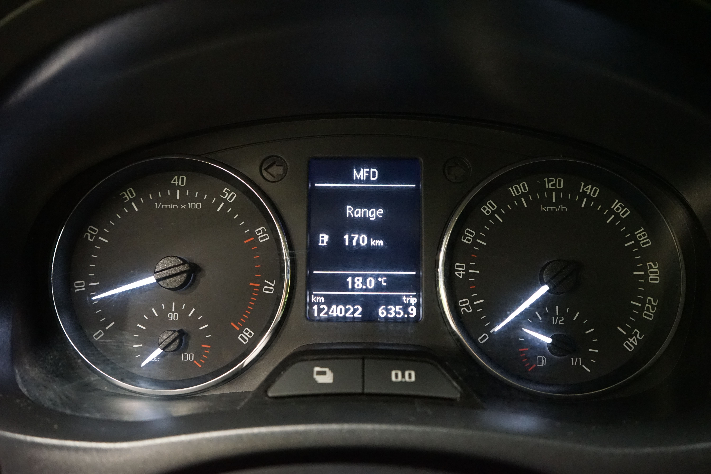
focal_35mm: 34
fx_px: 671
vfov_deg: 38.9
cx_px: 356
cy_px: 237
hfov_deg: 55.8
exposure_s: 1/50
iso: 6400
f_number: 5
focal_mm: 34
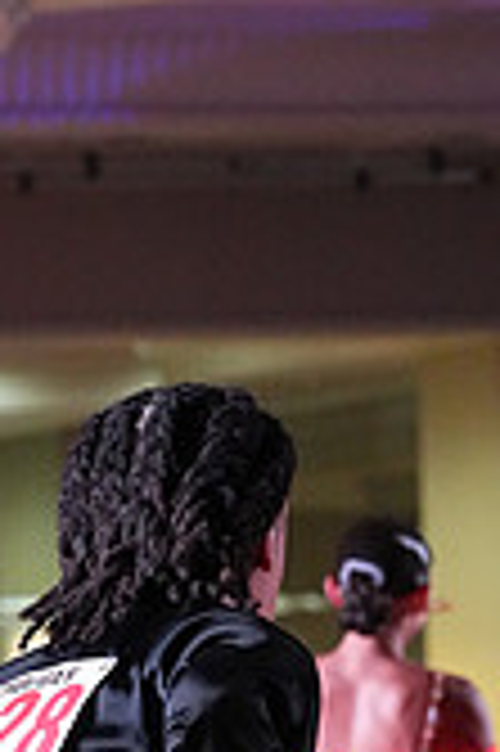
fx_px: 6826
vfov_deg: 6.2
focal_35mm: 327
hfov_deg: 4.2
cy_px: 1292
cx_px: -70
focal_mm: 94
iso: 10000
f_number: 5
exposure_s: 1/400
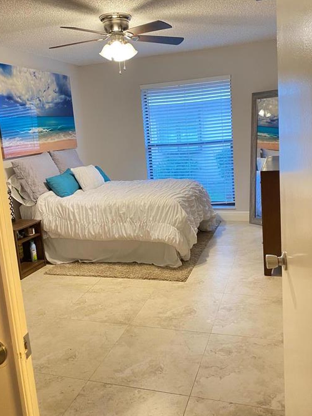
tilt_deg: -8.8
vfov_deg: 59.9
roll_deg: +3.9
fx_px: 361
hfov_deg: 46.8
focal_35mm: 30
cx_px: 163
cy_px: 189
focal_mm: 4.25
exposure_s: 1/30
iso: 500
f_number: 1.8
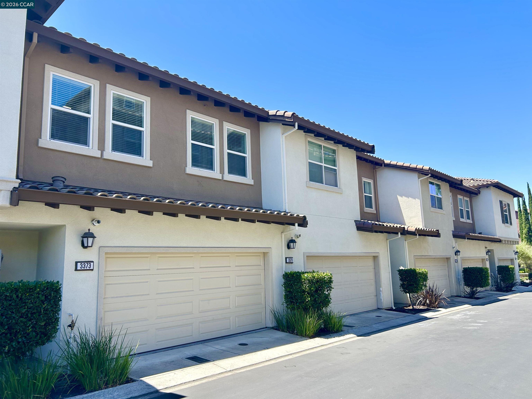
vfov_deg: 53.1
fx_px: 400
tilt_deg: +8.4
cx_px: 266
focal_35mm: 26
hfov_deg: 67.3
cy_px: 200
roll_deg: +2.3
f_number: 1.5
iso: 50
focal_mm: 5.7
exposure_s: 1/1779
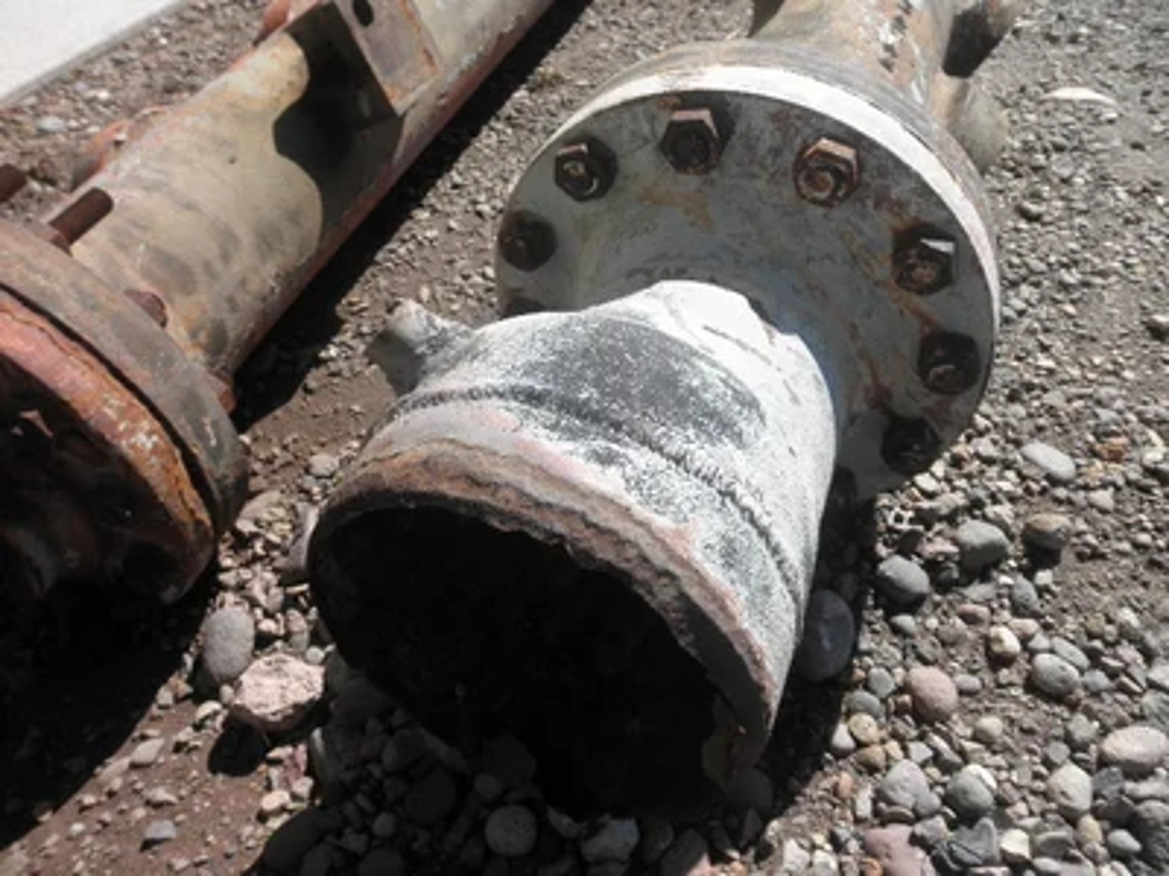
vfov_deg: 49.7
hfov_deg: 63.4
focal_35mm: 28
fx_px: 946
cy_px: 438
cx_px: 584
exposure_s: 1/100
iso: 64
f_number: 8.5
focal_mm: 5
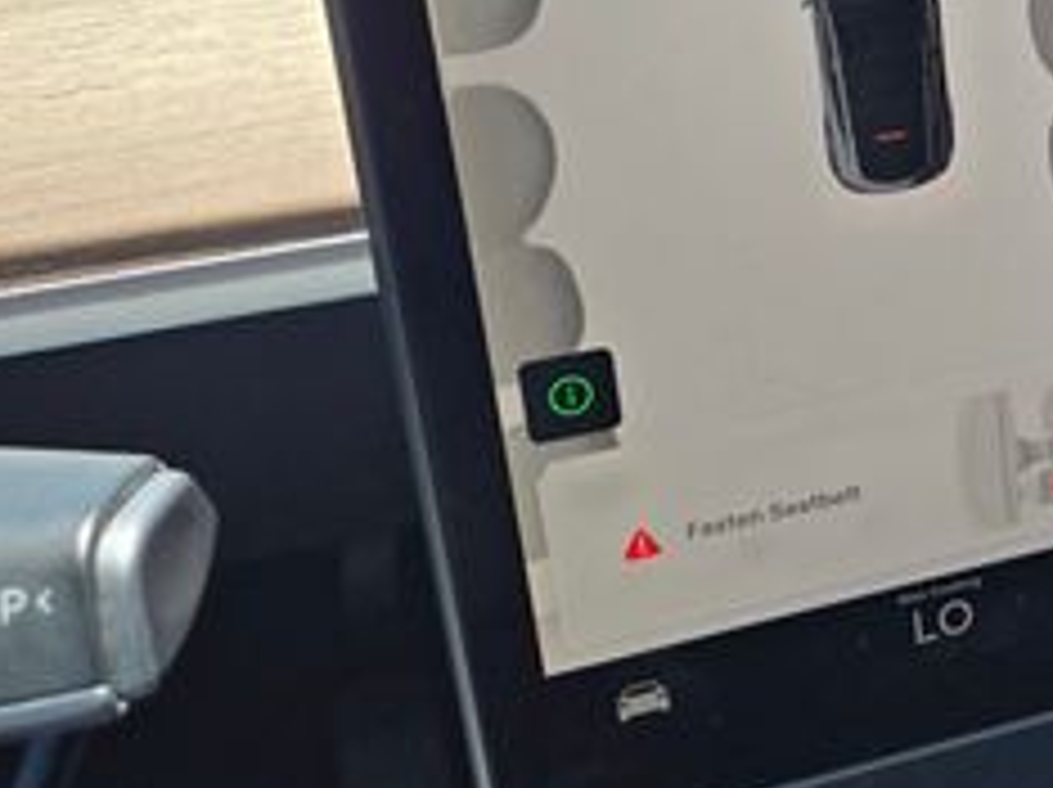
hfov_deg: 27.1
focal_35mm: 63
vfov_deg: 22.8
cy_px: 126
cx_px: 1269
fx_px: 1914
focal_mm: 5.4
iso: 25
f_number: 1.8
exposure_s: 1/563
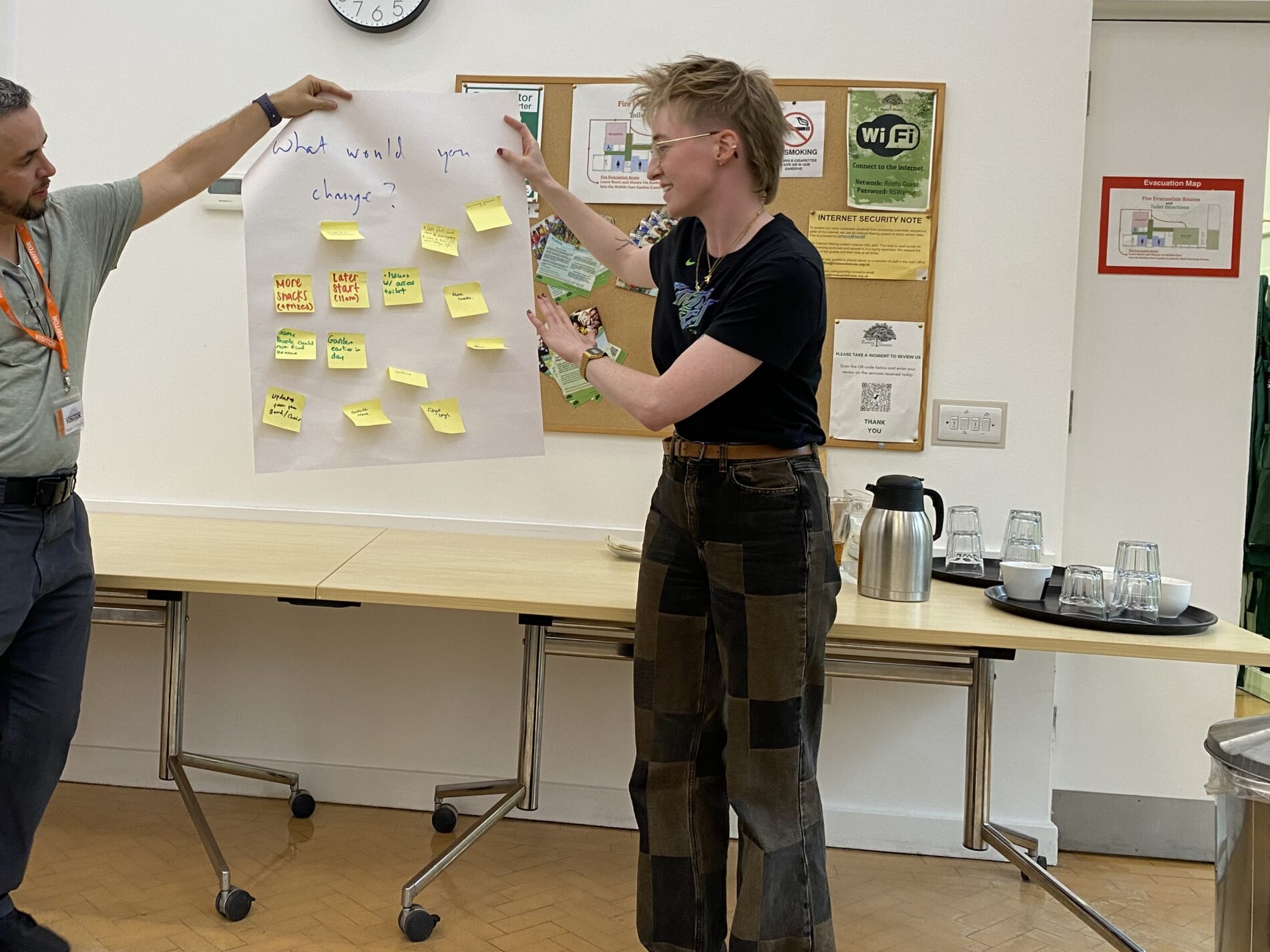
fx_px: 1284
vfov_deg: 40.5
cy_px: 382
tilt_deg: +0.2
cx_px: 417
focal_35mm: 35
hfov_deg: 51.6
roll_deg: -2.3
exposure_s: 1/50
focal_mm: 4.25
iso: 64
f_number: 1.8
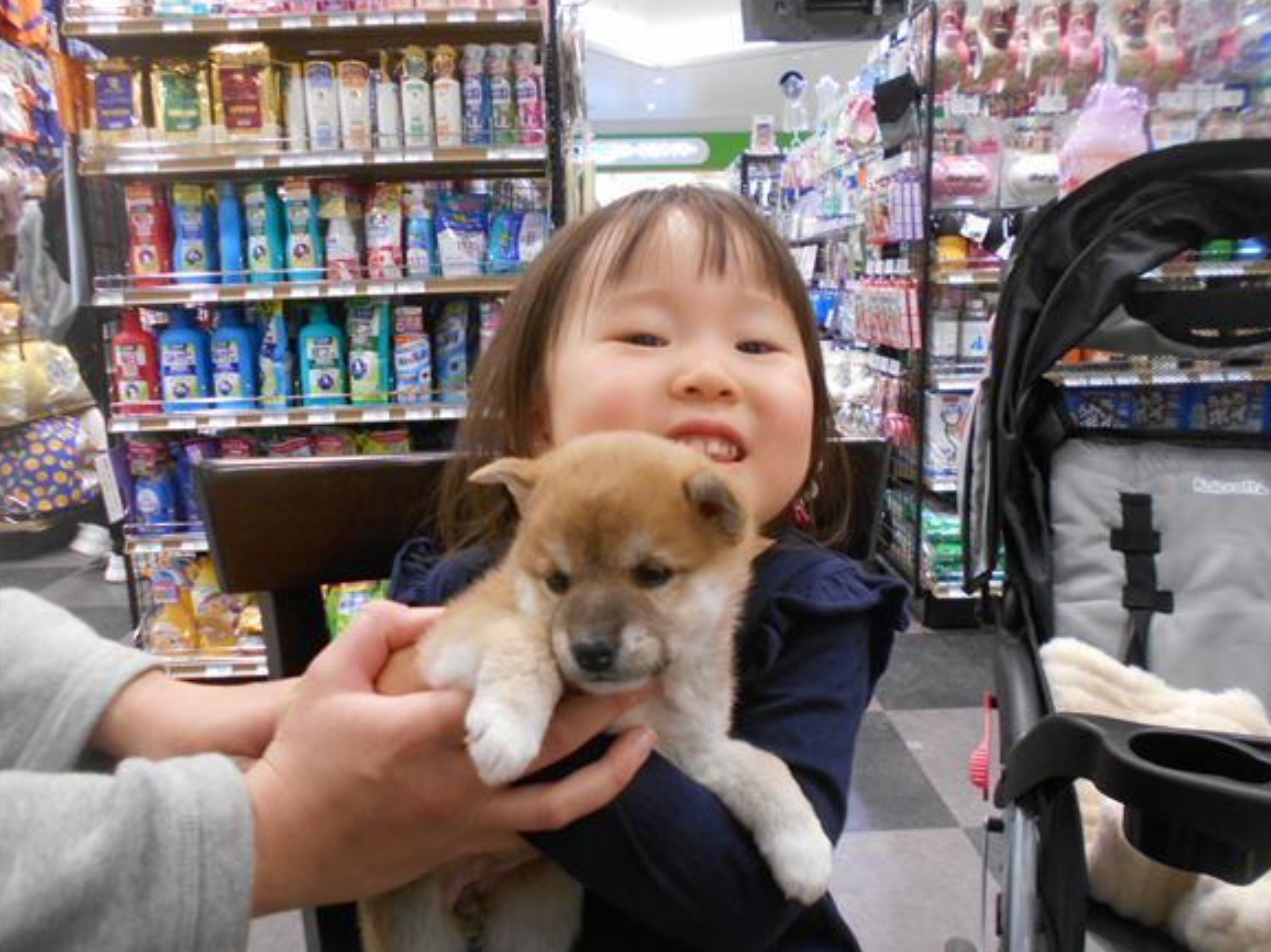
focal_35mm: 27
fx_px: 991
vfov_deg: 51.3
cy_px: 479
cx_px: 649
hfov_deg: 65.3
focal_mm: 4.6
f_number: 3.2
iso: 320
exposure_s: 1/30
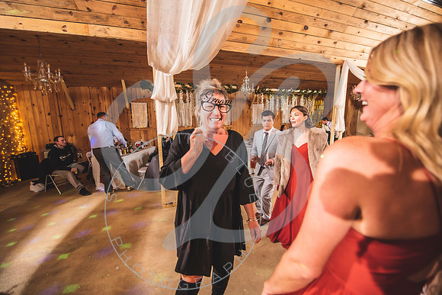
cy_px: 148
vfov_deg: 77.4
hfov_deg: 100.4
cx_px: 221
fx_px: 184
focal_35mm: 15
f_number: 2.8
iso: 400
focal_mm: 15
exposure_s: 1/125
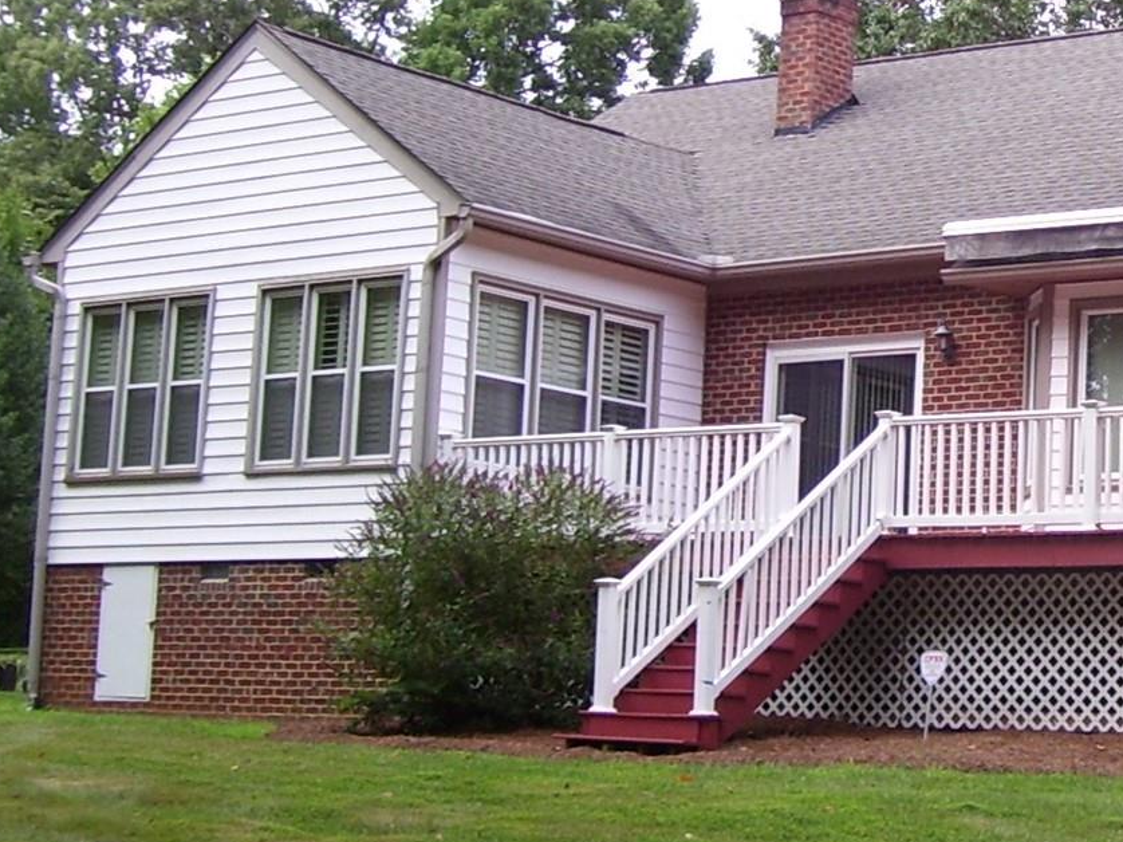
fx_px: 2854
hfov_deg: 21.5
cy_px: 347
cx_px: 1130
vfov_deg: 16.8
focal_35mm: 88
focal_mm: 6
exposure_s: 1/250
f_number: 2.7
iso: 80
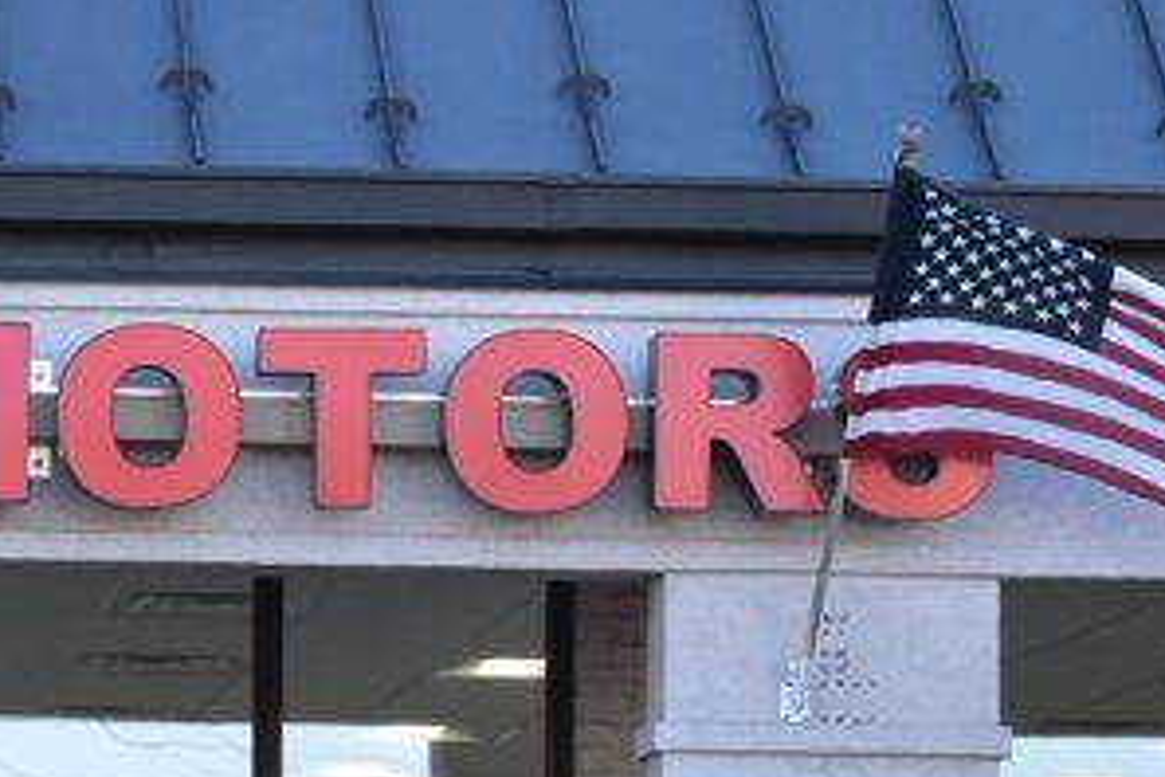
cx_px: -71
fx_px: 5695
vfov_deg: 7.7
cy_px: 1130
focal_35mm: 176
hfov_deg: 11.5
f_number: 9
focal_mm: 34
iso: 400
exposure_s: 1/125
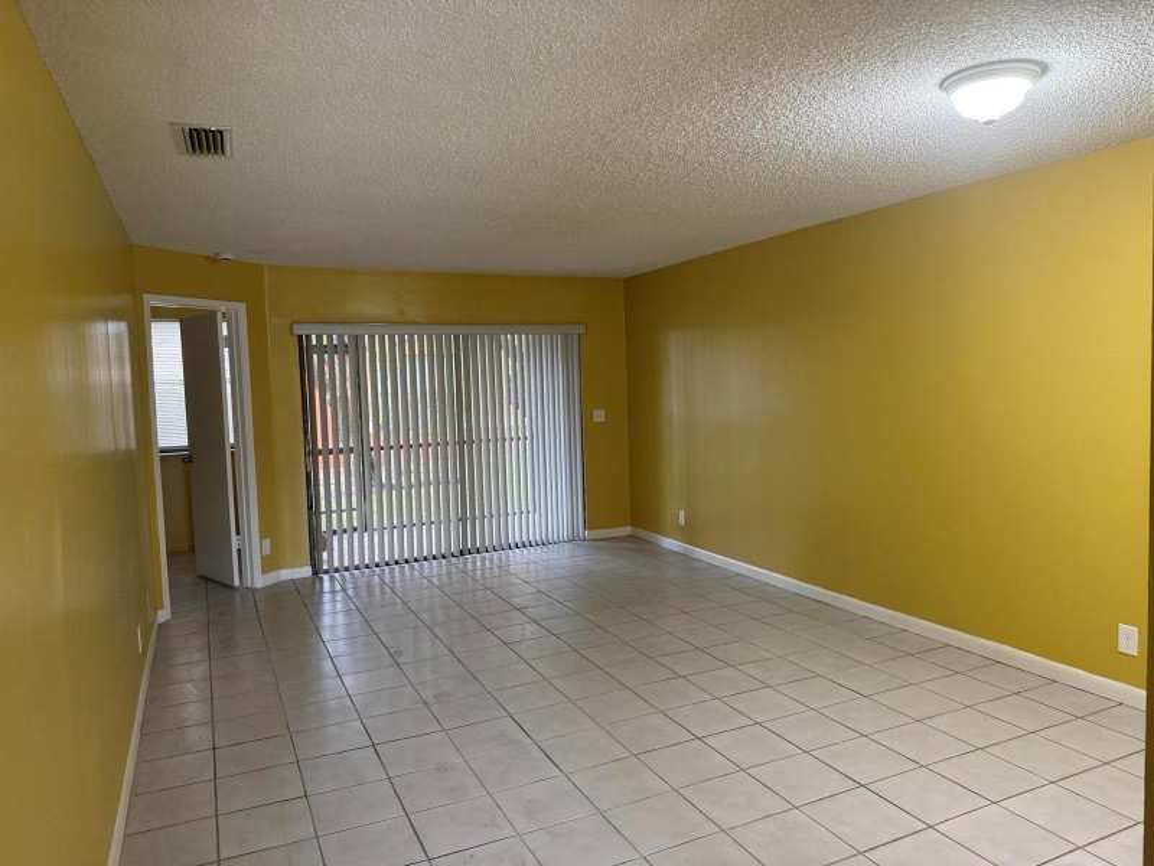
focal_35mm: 24
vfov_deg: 56.8
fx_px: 800
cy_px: 433
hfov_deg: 71.6
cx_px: 577
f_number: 1.78
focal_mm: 6.76
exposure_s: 1/60
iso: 320
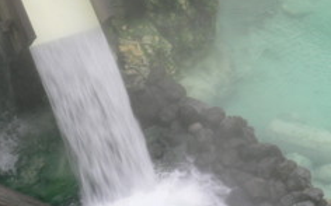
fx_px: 568
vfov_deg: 20.4
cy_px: 48
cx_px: 254
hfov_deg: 31.8
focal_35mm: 63
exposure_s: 1/40
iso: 100
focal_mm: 5.8
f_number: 2.8
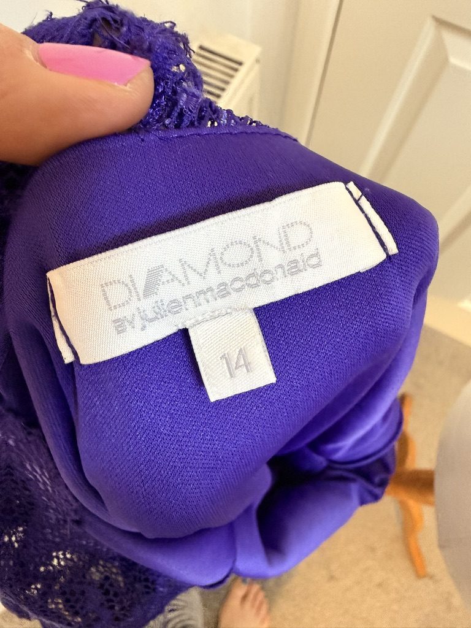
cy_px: 314
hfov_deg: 56.8
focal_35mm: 24
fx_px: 435
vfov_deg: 71.6
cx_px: 236
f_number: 2.2
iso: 640
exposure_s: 1/50
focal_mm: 2.22
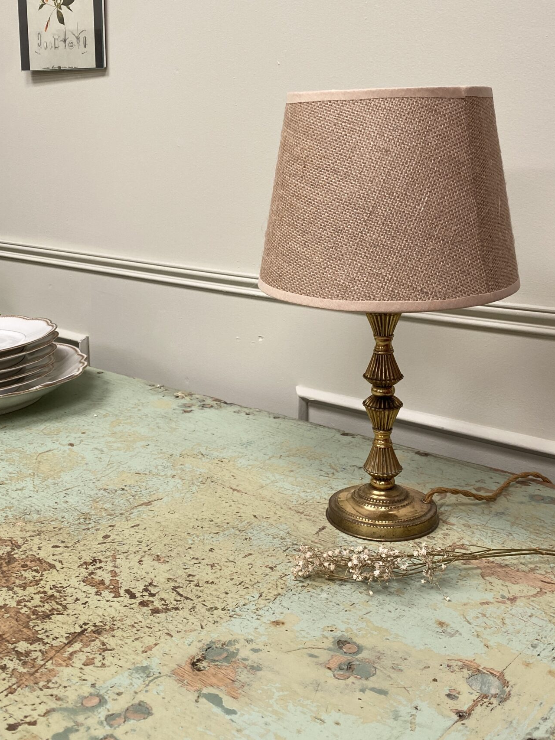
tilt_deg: -9.1
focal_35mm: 39
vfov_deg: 47.7
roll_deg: +0.6
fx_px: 834
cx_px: 268
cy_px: 311
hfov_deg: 36.8
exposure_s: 1/122
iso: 80
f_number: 1.8
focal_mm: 4.25
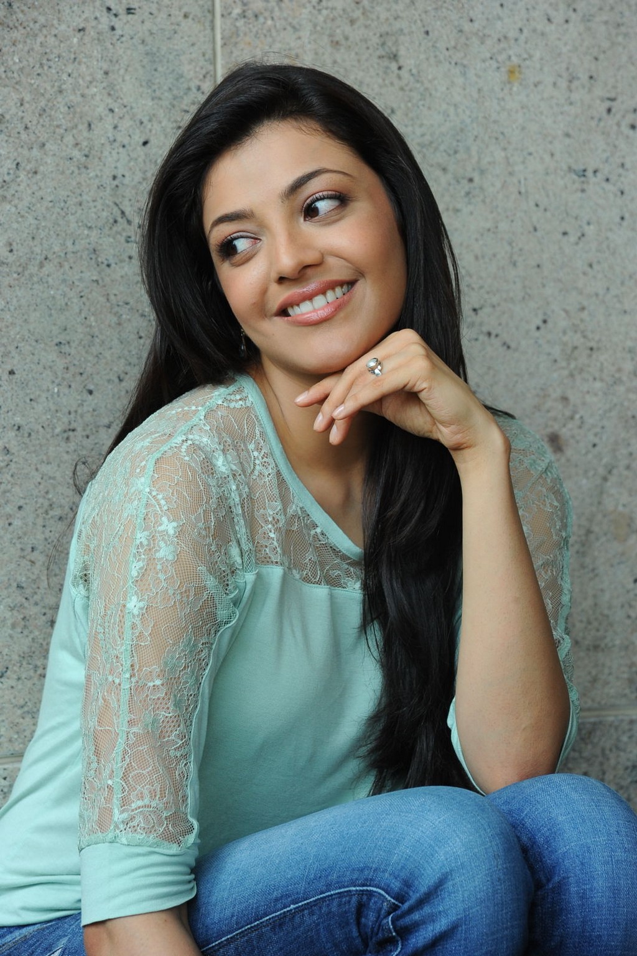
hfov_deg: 11.4
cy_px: 478
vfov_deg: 17.1
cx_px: 318
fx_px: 3188
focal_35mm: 120
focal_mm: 120
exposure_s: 1/125
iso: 800
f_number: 8
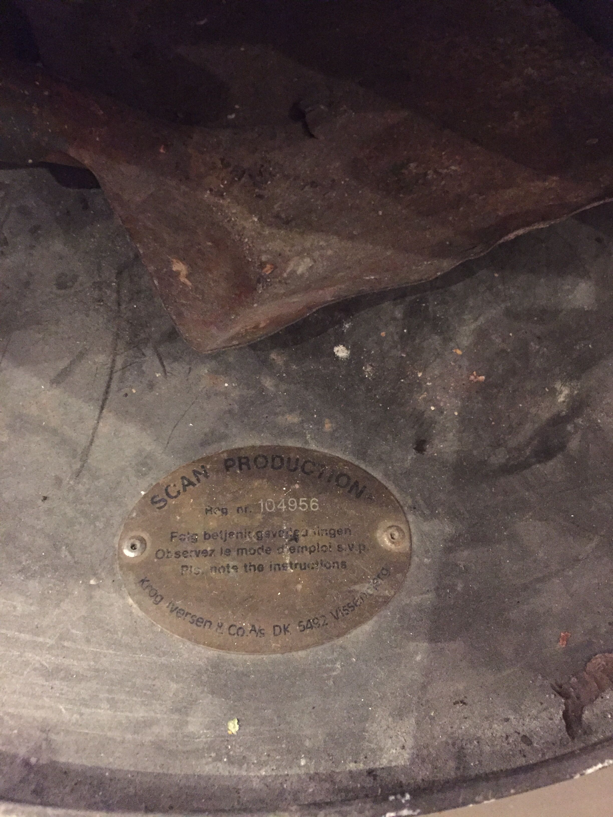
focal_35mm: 29
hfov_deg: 48.2
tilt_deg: -60.9
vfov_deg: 61.7
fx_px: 685
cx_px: 306
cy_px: 408
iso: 500
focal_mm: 4.15
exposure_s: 1/17
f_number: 2.2
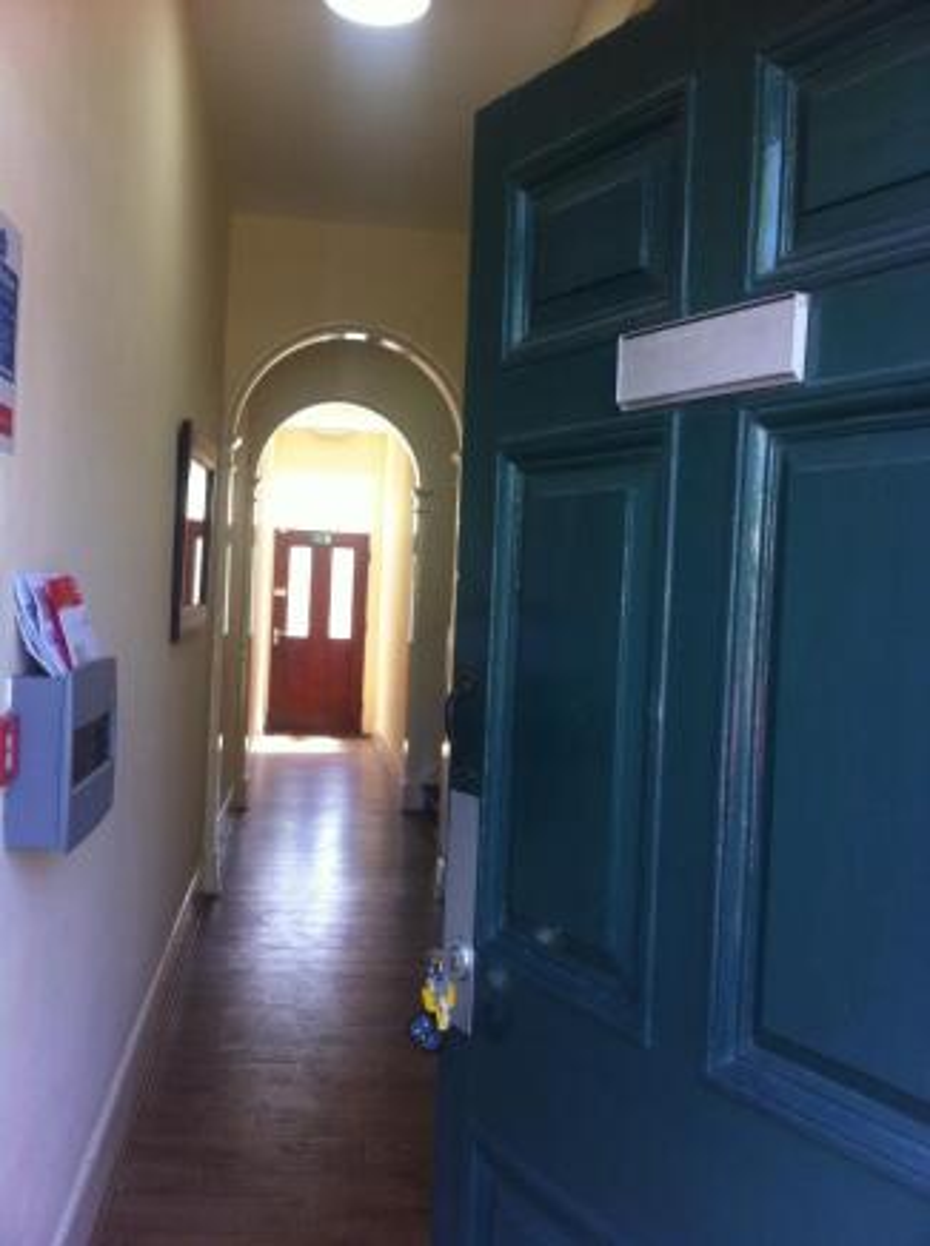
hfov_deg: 40.6
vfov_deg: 52.7
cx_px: 465
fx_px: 1258
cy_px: 623
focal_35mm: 35
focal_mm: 3.85
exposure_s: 1/40
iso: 80
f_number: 2.8
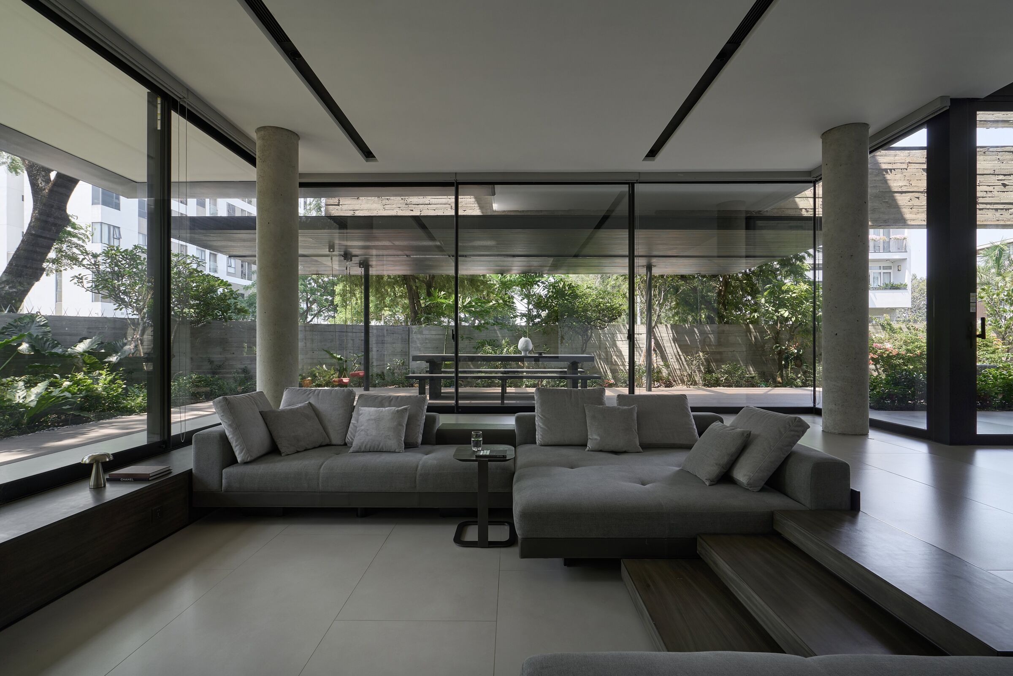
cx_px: 506
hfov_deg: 93.3
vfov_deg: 70.5
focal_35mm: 17
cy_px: 338
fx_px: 478
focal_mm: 17
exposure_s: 1/20
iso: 100
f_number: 8
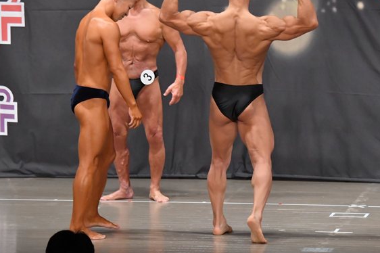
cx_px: 256
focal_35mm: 258
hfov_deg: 8.0
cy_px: 95
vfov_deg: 5.3
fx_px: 2722
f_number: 5.6
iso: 6400
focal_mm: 125
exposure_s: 1/400
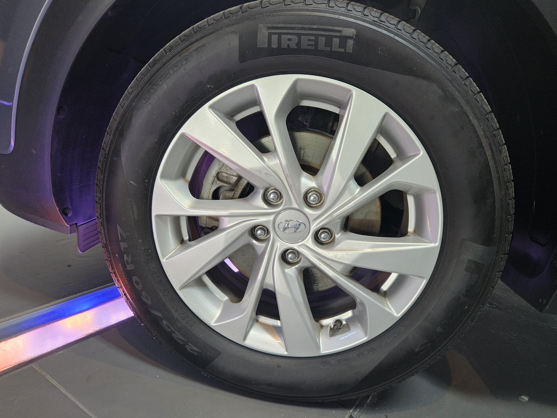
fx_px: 386
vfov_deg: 56.8
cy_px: 204
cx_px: 288
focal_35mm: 24
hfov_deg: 71.6
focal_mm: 5.4
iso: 640
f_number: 1.8
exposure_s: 1/120
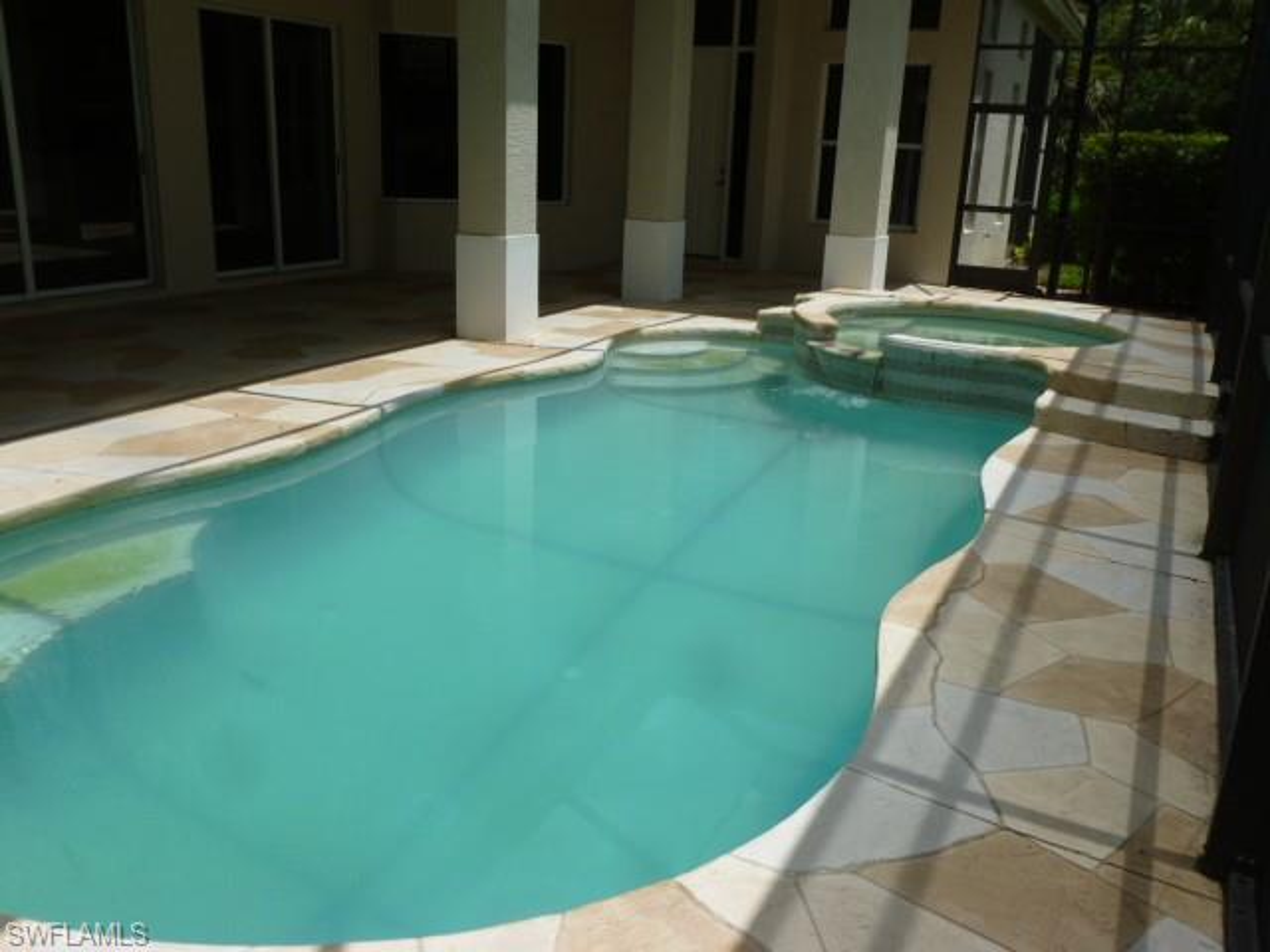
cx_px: 635
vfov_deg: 49.7
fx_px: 1027
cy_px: 476
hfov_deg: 63.4
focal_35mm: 28
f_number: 3.3
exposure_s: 1/1300
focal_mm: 5
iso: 100
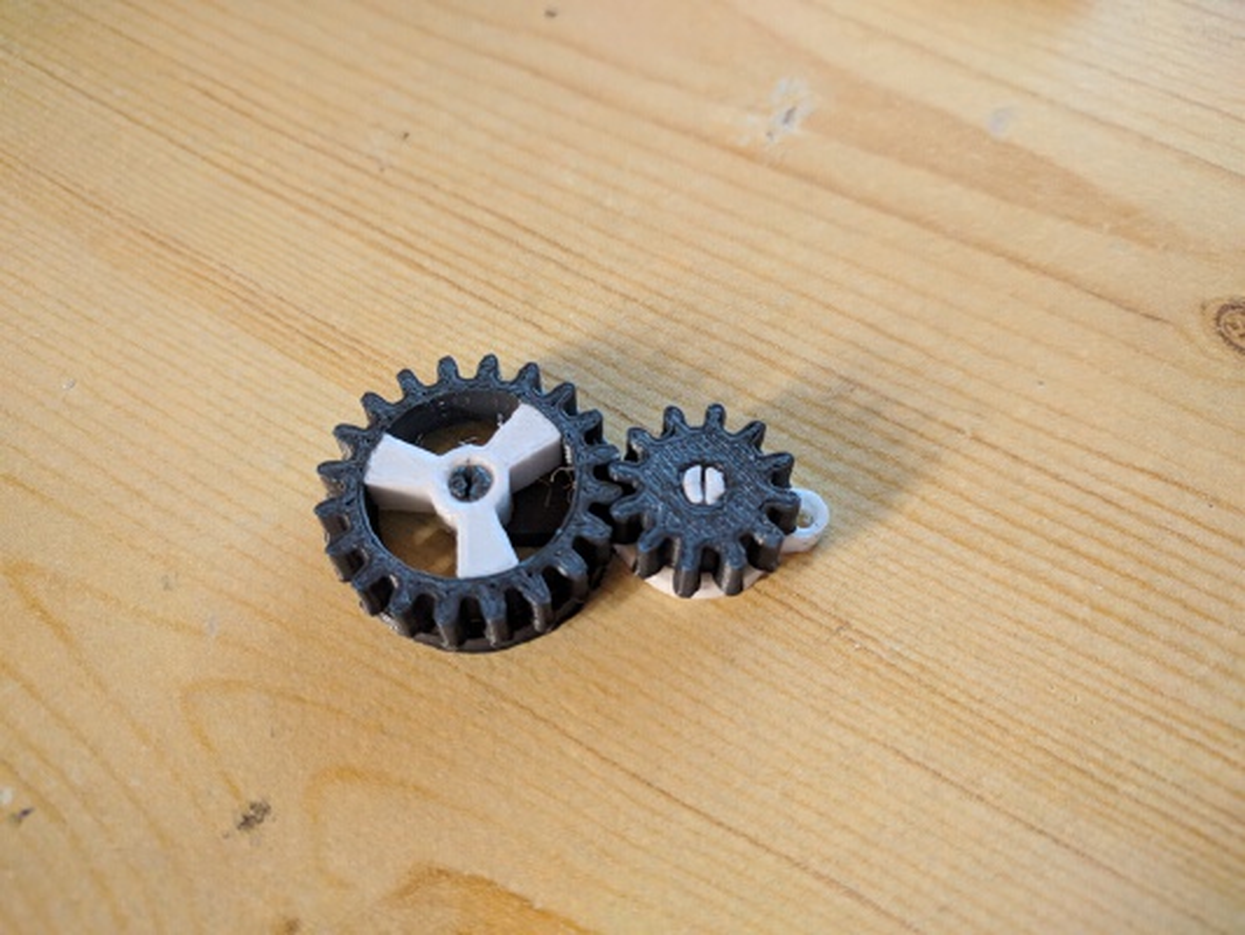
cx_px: 622
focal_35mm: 26
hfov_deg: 67.3
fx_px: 935
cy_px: 468
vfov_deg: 53.1
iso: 918
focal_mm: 4.67
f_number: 2
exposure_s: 1/28.7
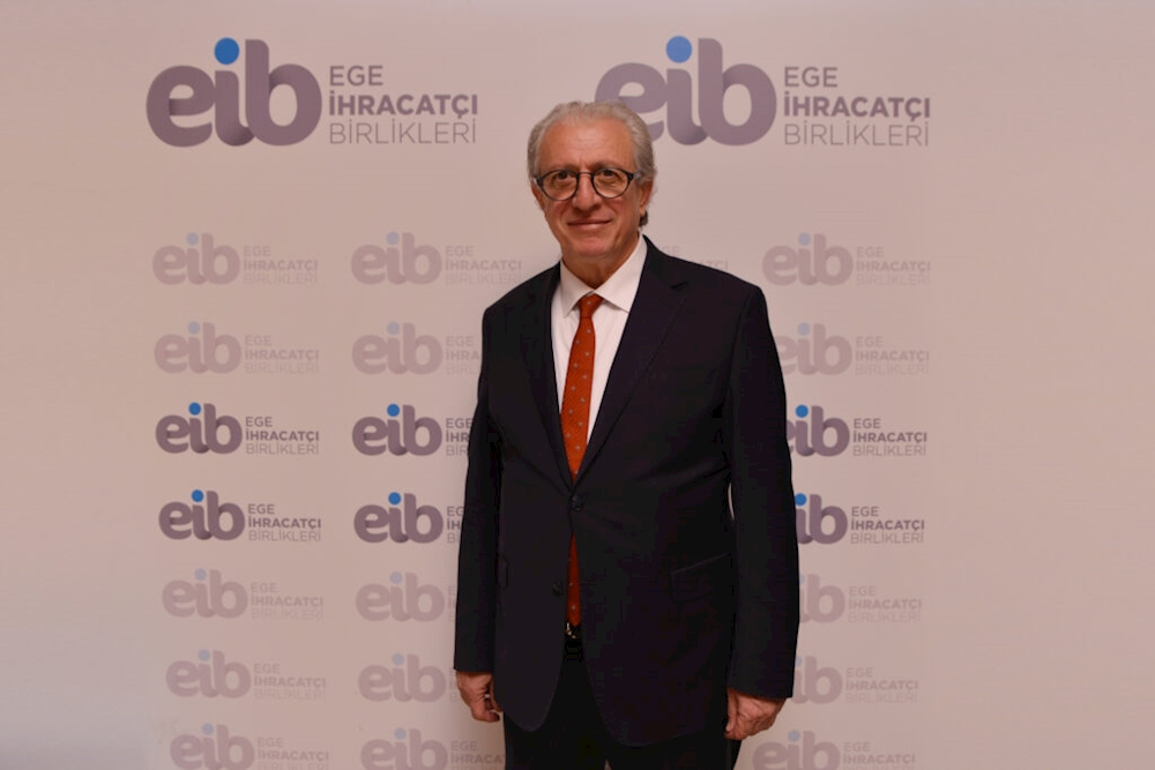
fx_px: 770
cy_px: 385
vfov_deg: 53.1
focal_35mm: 24
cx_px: 578
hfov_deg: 73.7
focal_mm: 24
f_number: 2.8
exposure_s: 1/125
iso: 200
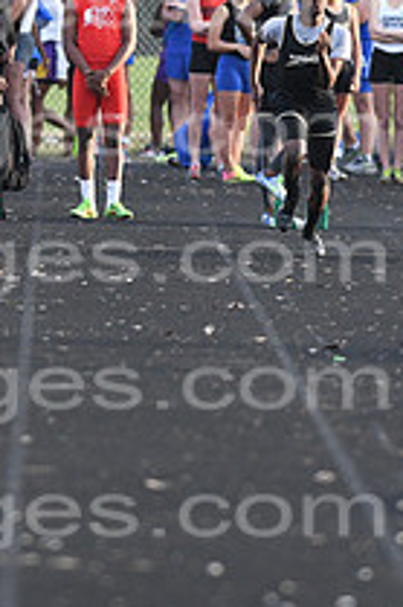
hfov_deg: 1.1
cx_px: -270
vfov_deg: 1.6
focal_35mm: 1252
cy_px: 71
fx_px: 21056
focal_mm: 300
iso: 2000
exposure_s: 1/2000
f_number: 4
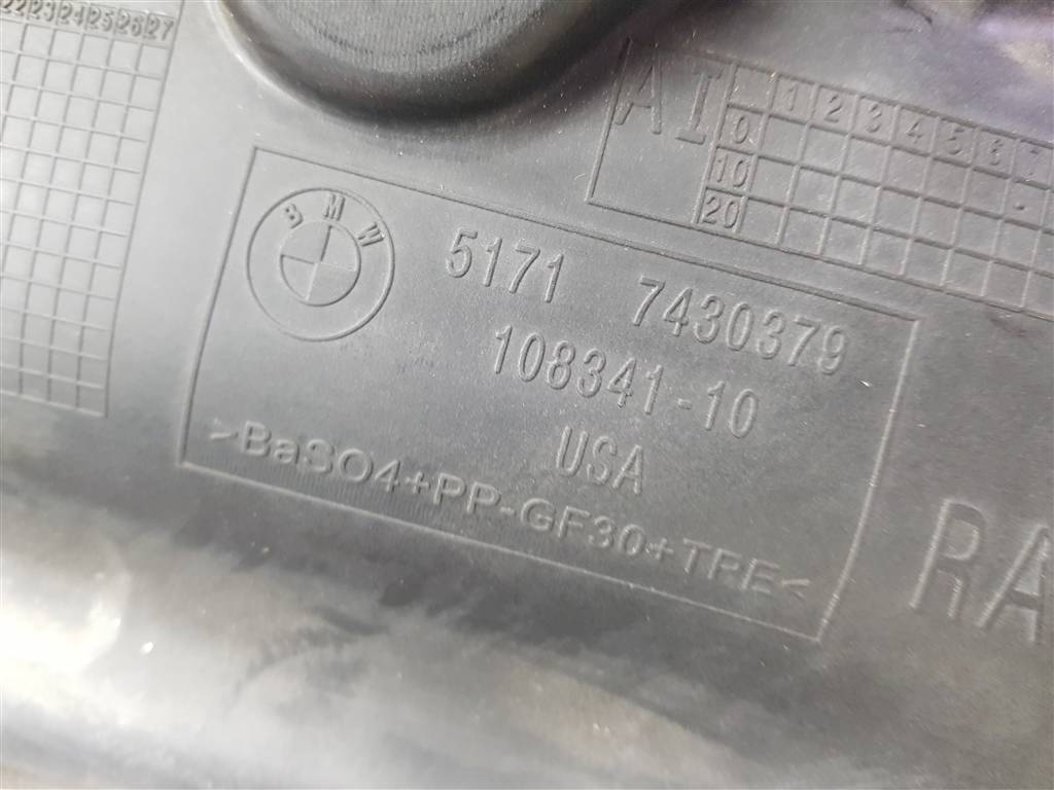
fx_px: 792
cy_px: 395
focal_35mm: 26
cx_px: 527
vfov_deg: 53.1
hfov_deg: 67.3
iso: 320
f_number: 1.7
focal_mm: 4.2
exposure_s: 1/50
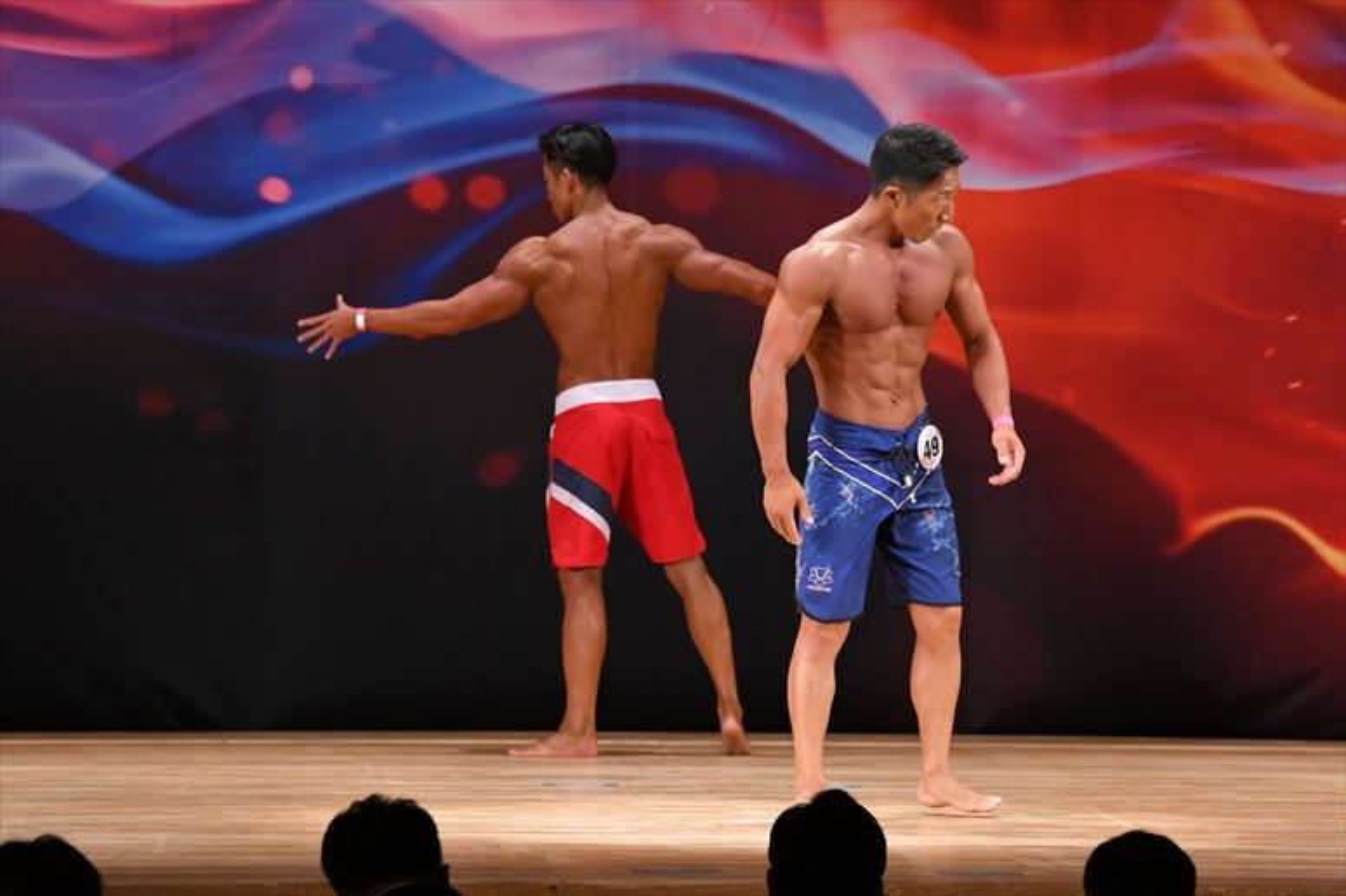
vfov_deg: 5.7
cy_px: 448
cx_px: 673
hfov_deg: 8.6
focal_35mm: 240
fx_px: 8969
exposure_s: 1/400
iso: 3200
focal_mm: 160
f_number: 5.6
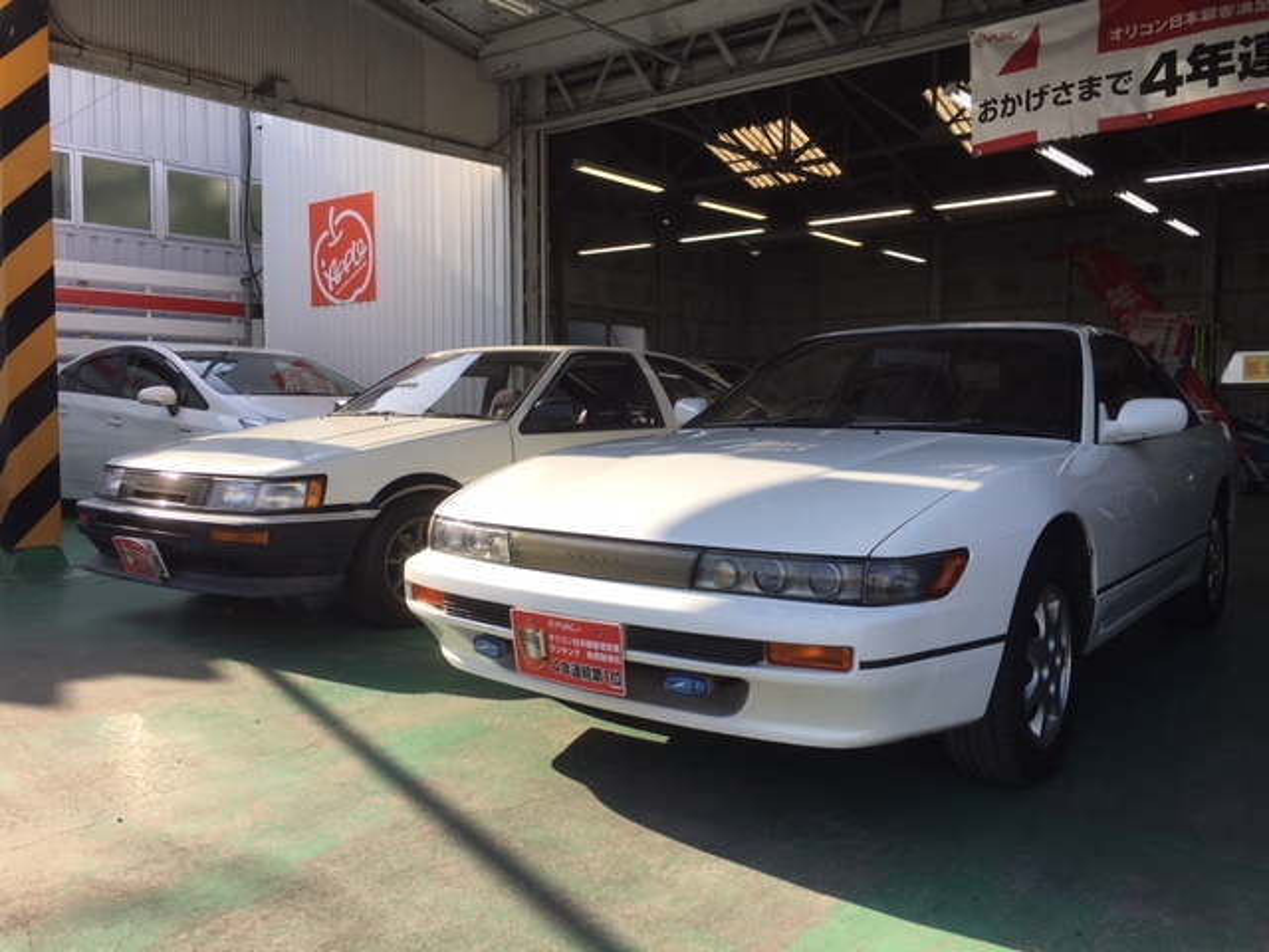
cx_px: 634
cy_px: 476
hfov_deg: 61.7
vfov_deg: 48.2
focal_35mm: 29
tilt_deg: -3.1
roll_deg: -0.8
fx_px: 1063
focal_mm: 4.15
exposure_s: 1/641
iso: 25
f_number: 2.2
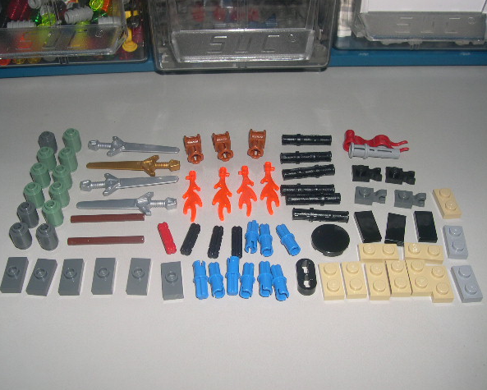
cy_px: 195
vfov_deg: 37.4
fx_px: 577
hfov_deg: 45.8
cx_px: 232
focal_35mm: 40
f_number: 7.6
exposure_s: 1/60
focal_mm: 8
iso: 100
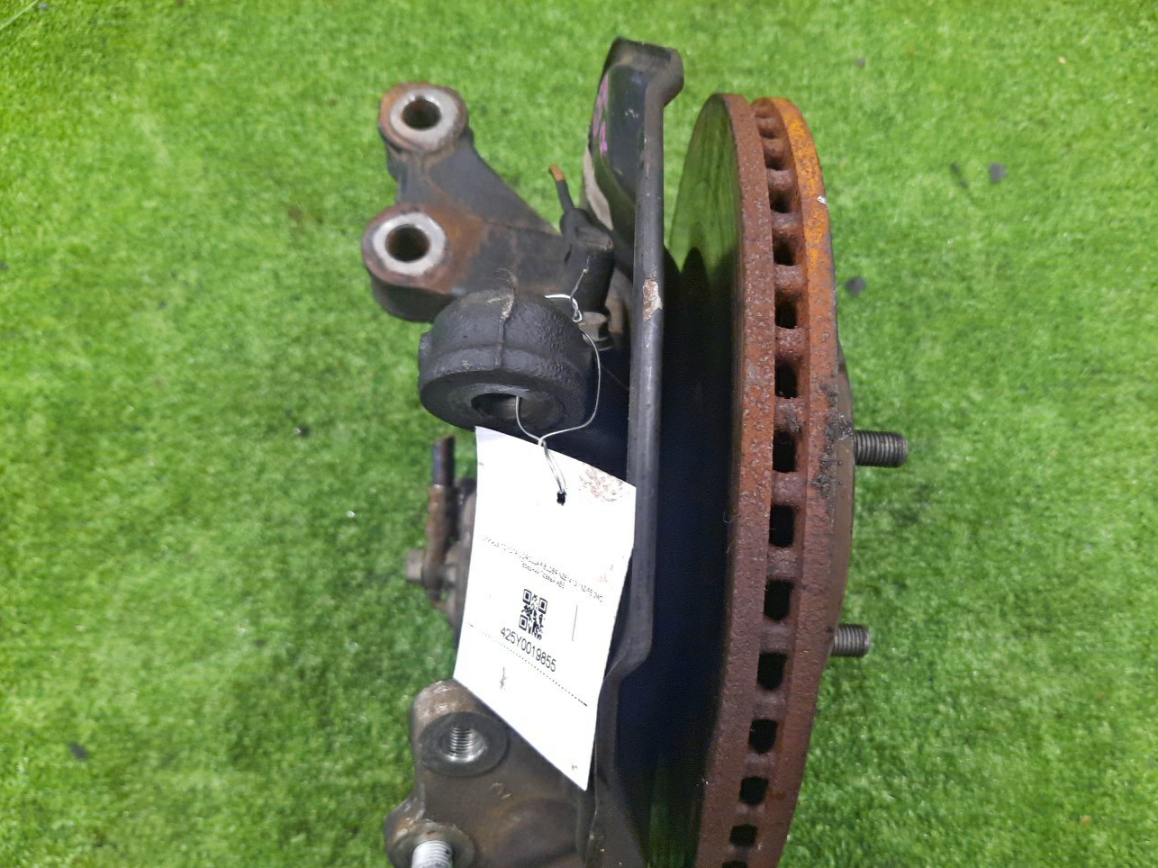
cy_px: 481
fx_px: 937
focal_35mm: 28
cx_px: 643
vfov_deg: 49.6
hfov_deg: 63.3
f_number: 2
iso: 347
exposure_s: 1/25
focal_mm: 4.6
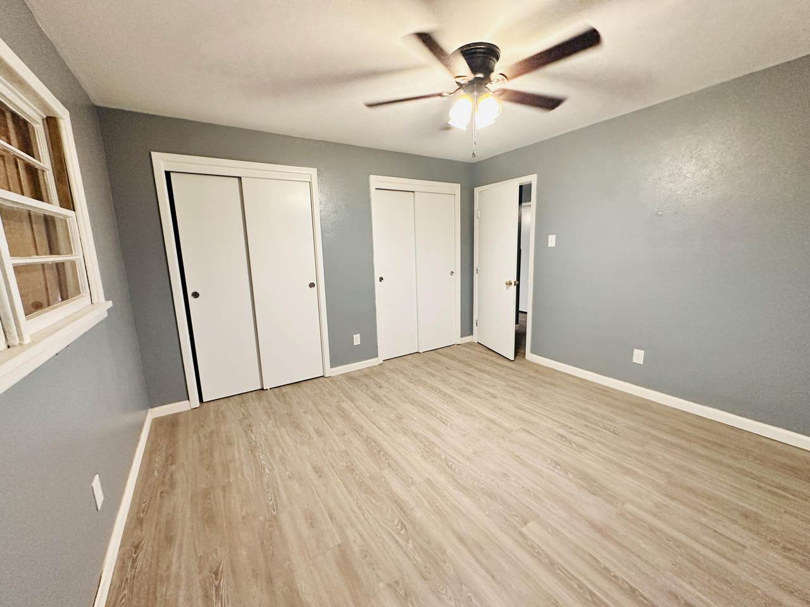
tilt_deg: -10.2
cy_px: 304
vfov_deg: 85.7
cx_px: 405
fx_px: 328
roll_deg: +1.5
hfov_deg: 102.1
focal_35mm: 14
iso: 500
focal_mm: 2.22
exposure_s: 1/60
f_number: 2.2
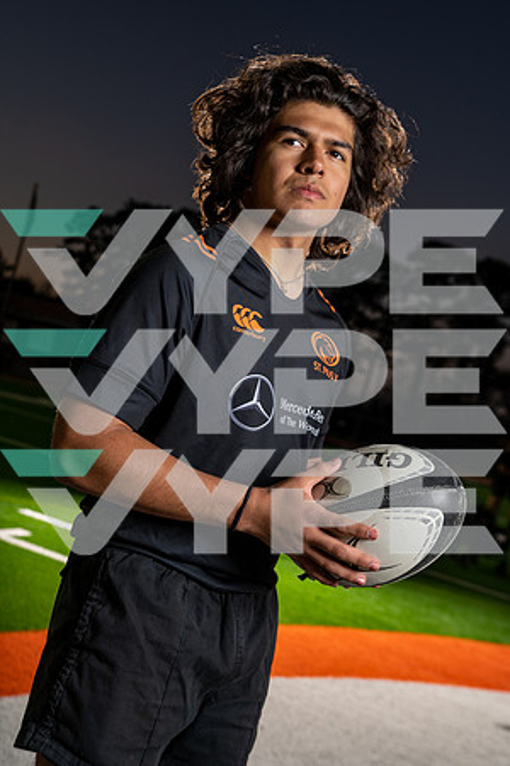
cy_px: 383
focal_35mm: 44
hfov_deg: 30.5
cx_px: 255
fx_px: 935
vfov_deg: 44.5
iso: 160
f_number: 4.5
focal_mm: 44
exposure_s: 1/250
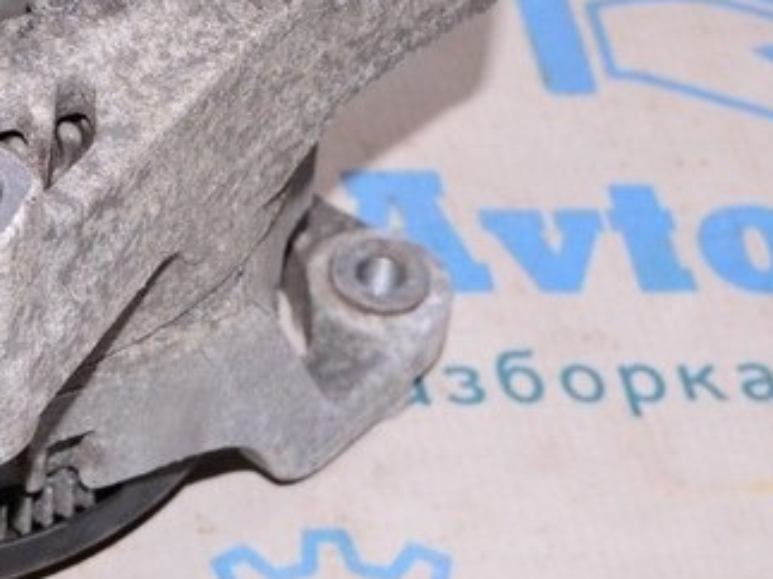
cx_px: -112
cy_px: 25
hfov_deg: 14.5
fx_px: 2958
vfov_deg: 11.1
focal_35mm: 133
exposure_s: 1/200
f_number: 8
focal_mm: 29
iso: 1600
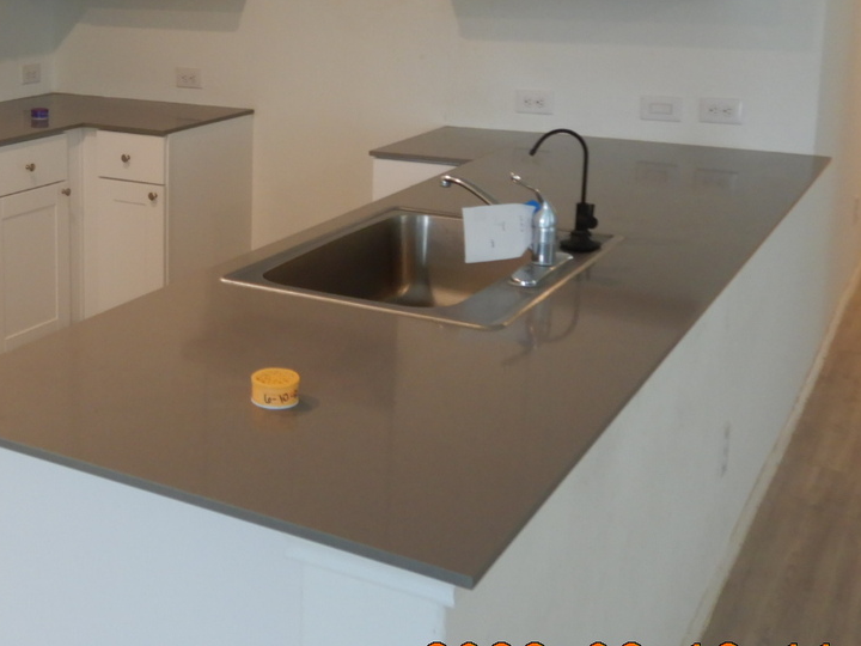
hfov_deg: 37.9
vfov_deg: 29.7
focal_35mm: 48
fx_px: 1194
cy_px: 153
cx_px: 149
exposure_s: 1/30
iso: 160
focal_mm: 4.3
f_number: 2.8
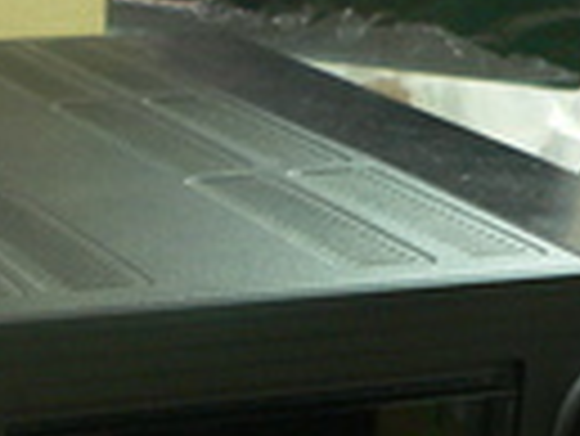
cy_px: 407
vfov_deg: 10.9
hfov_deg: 14.4
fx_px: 2264
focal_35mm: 135
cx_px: 31
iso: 200
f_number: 2.8
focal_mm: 7.7
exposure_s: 1/4
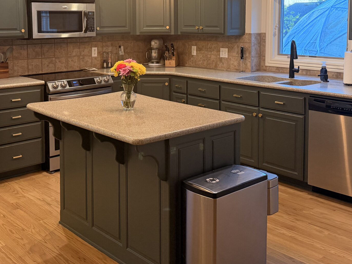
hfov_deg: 42.0
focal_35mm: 45
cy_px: 57
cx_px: 151
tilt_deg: -4.9
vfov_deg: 31.4
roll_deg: +1.2
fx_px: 458
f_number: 1.78
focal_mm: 6.76
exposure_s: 1/60
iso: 320
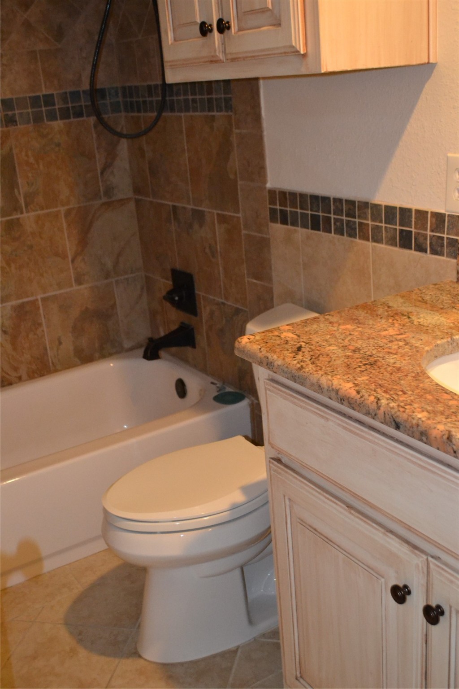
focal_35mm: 39
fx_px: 746
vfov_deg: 49.6
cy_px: 344
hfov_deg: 34.2
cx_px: 230
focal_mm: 26
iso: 2500
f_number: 4.2
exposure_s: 1/60
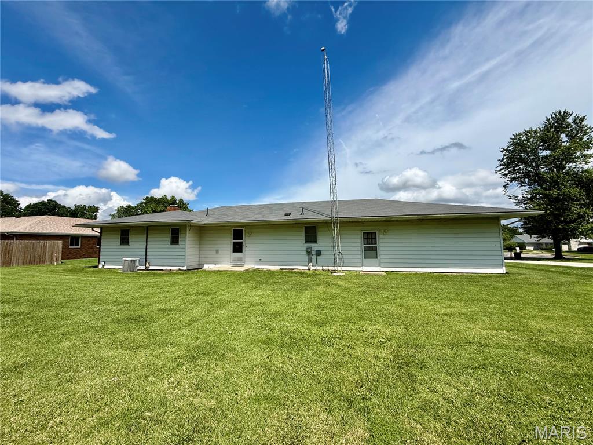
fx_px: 240
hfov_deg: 102.1
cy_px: 222
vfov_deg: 85.7
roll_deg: +0.8
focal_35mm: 14
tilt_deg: +7.4
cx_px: 296
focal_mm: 2.22
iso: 50
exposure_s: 1/3289
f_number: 2.2
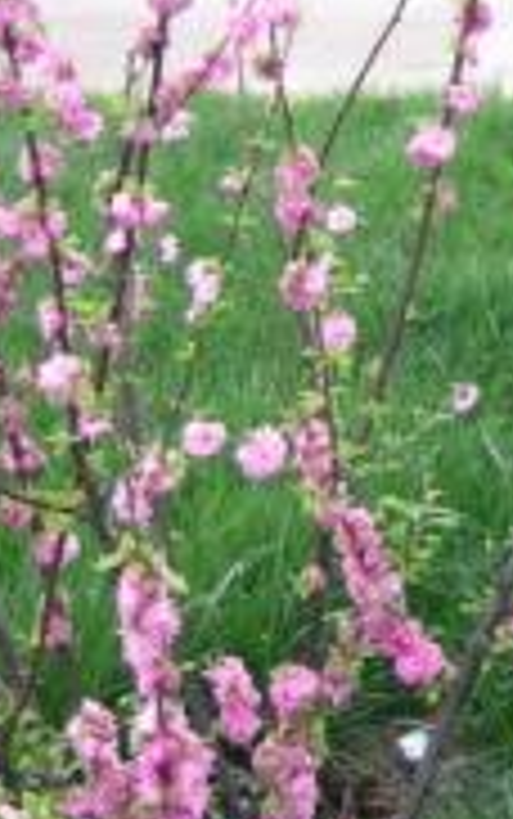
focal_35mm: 73
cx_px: 657
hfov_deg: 16.9
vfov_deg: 27.5
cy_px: 130
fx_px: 1630
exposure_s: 1/252
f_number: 2.8
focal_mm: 5.8
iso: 50
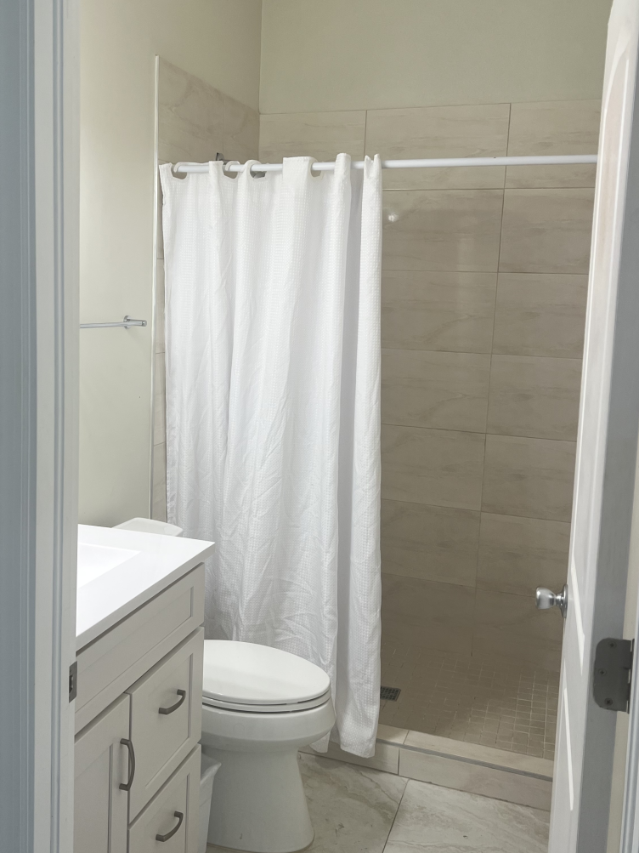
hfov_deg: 40.3
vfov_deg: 52.6
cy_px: 399
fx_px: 862
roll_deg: -2.2
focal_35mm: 35
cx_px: 229
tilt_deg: -6.0
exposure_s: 1/121
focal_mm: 5.7
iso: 50
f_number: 1.5
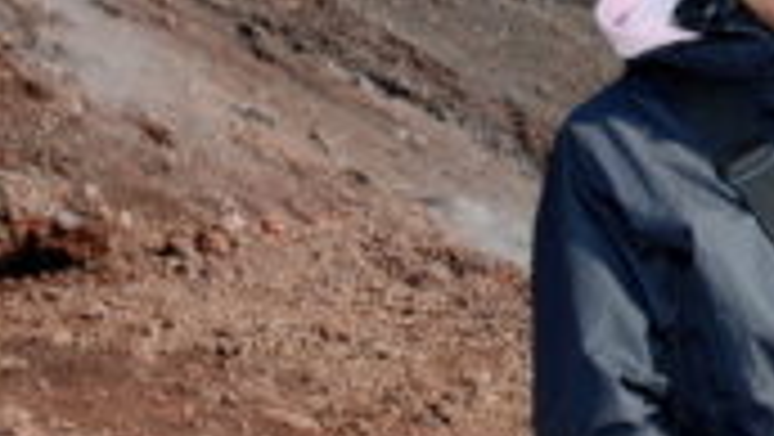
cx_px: 1120
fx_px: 2259
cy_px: 173
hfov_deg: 17.7
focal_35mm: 110
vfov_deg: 11.0
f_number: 6.3
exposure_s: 1/200
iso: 100
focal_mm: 24
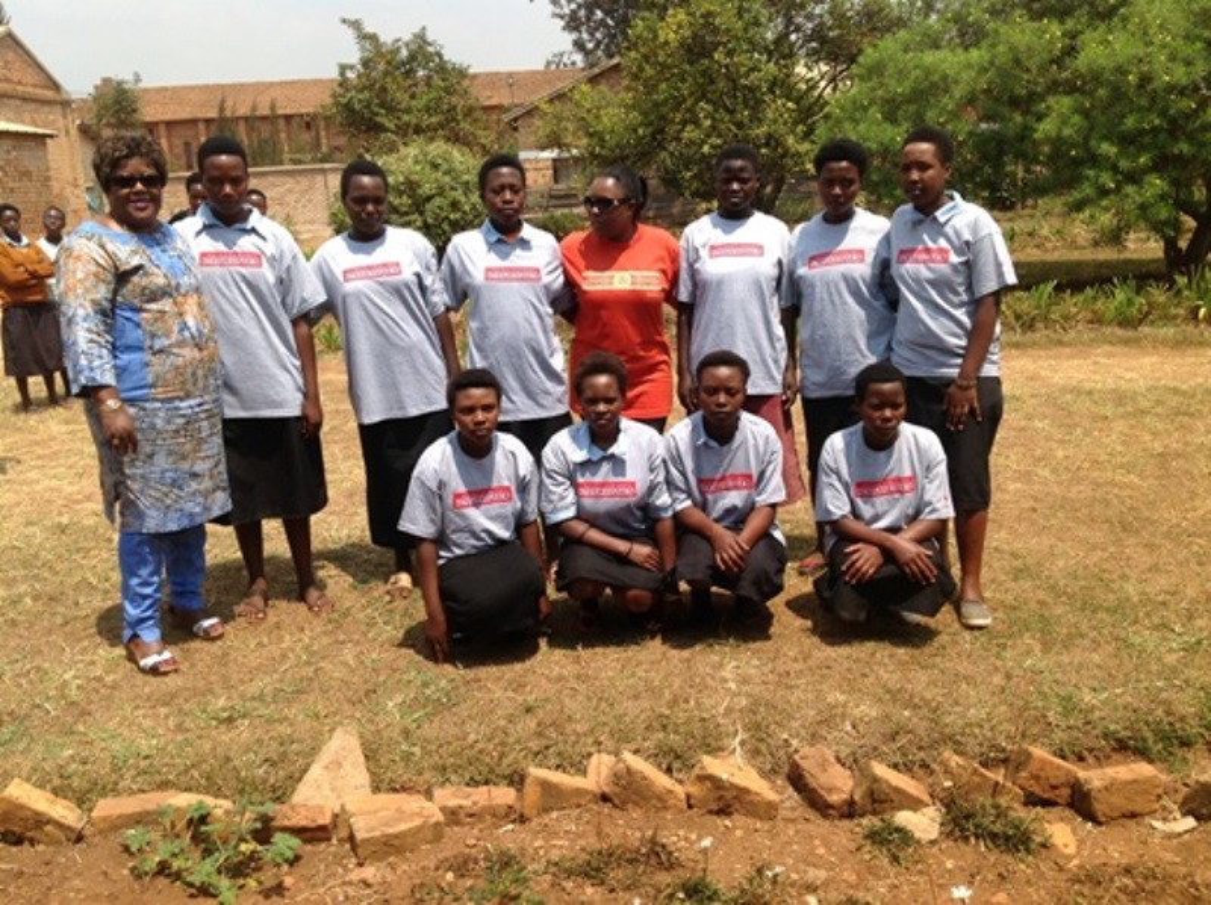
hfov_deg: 52.7
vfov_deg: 40.6
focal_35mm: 35
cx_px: 606
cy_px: 452
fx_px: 1223
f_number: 2.4
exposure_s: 1/1592
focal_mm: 4.28
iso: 50
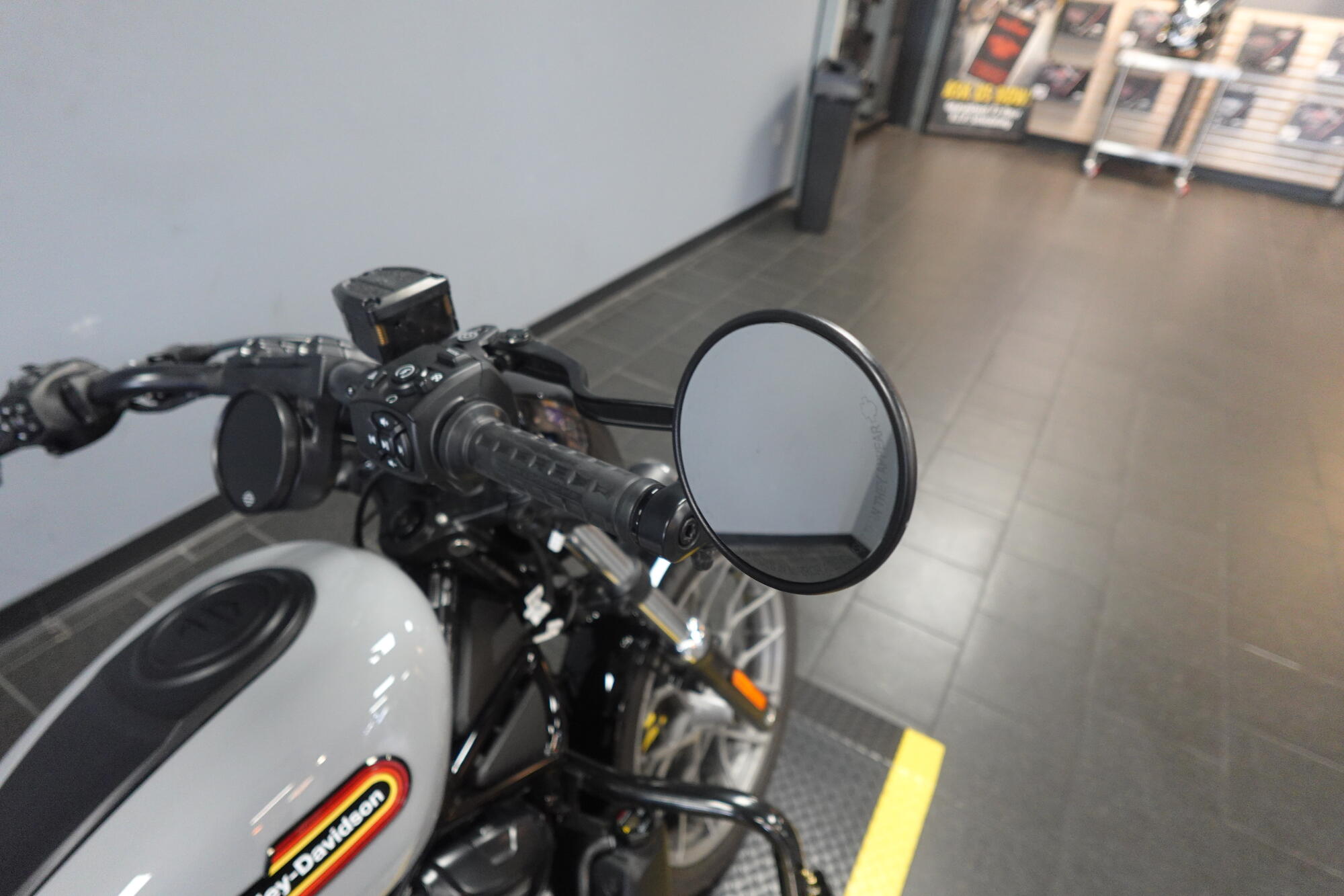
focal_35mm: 20
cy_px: 448
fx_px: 747
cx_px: 672
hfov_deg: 84.0
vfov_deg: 61.9
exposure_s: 1/80
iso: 800
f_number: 2
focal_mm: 7.6
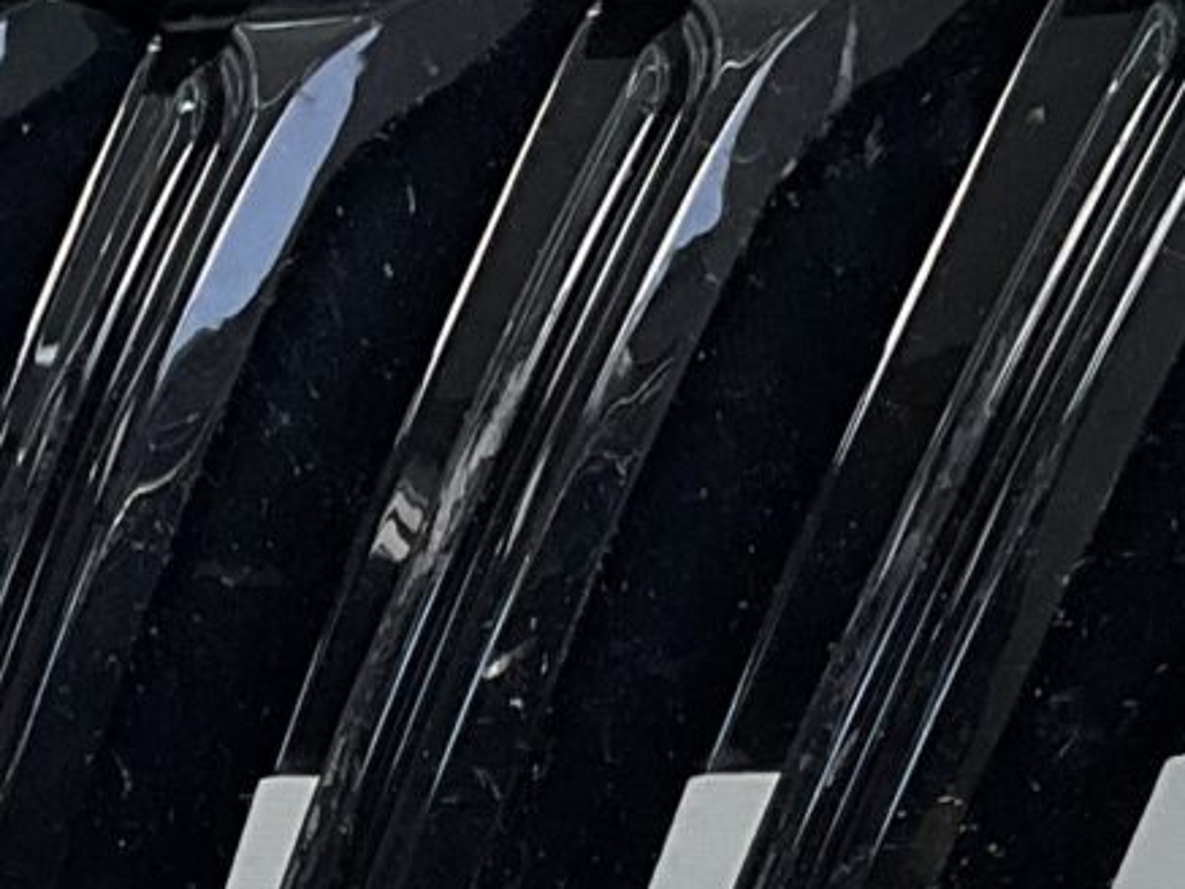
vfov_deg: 8.3
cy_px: 1811
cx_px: 0
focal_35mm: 170
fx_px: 5821
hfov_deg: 11.5
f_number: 1.8
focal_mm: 3
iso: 16
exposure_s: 1/372
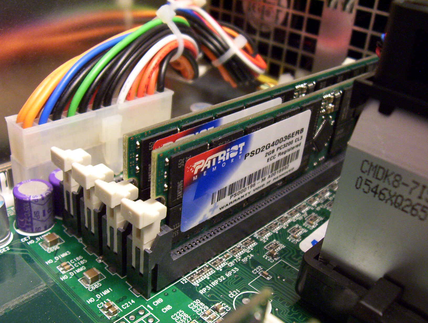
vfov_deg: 39.8
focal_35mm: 36
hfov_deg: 51.2
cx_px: 214
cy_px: 162
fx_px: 446
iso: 200
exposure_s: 1/8
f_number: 2.76
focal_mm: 5.54
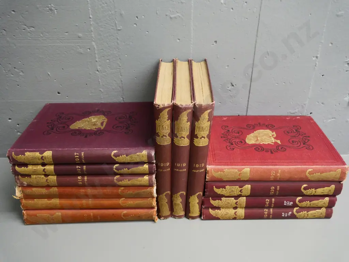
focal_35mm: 30
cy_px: 131
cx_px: 174
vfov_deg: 46.8
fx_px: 302
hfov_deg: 60.0
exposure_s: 1/125
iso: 3200
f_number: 5
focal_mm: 15
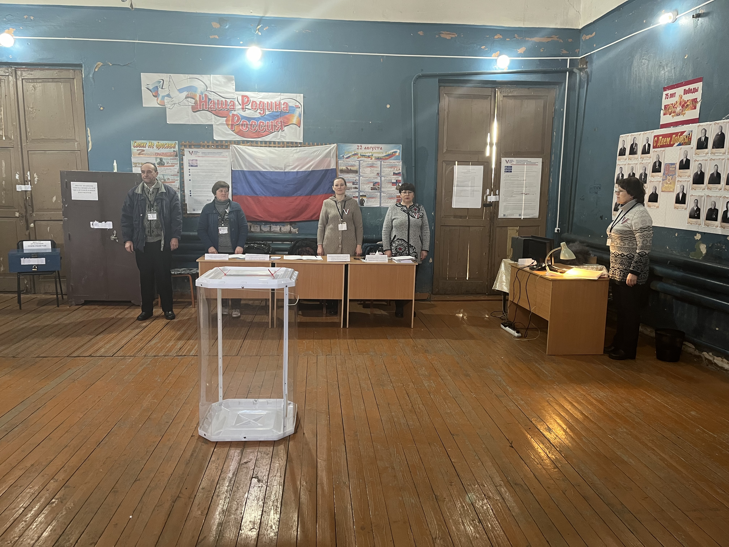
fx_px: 548
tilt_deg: -7.4
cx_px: 364
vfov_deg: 53.1
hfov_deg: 67.3
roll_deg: -0.6
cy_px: 274
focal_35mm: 26
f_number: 1.6
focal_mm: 5.1
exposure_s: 1/50
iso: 250
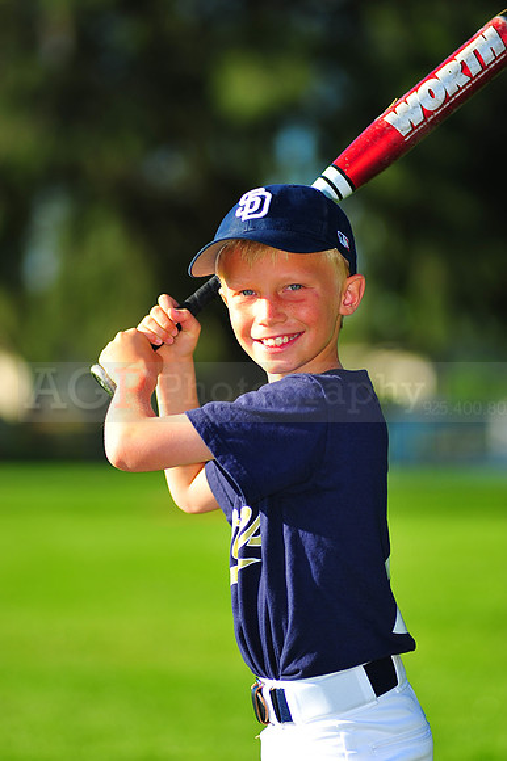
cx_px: 254
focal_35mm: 180
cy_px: 380
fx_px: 3807
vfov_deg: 11.4
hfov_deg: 7.6
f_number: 3.5
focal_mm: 180
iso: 200
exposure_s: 1/1250
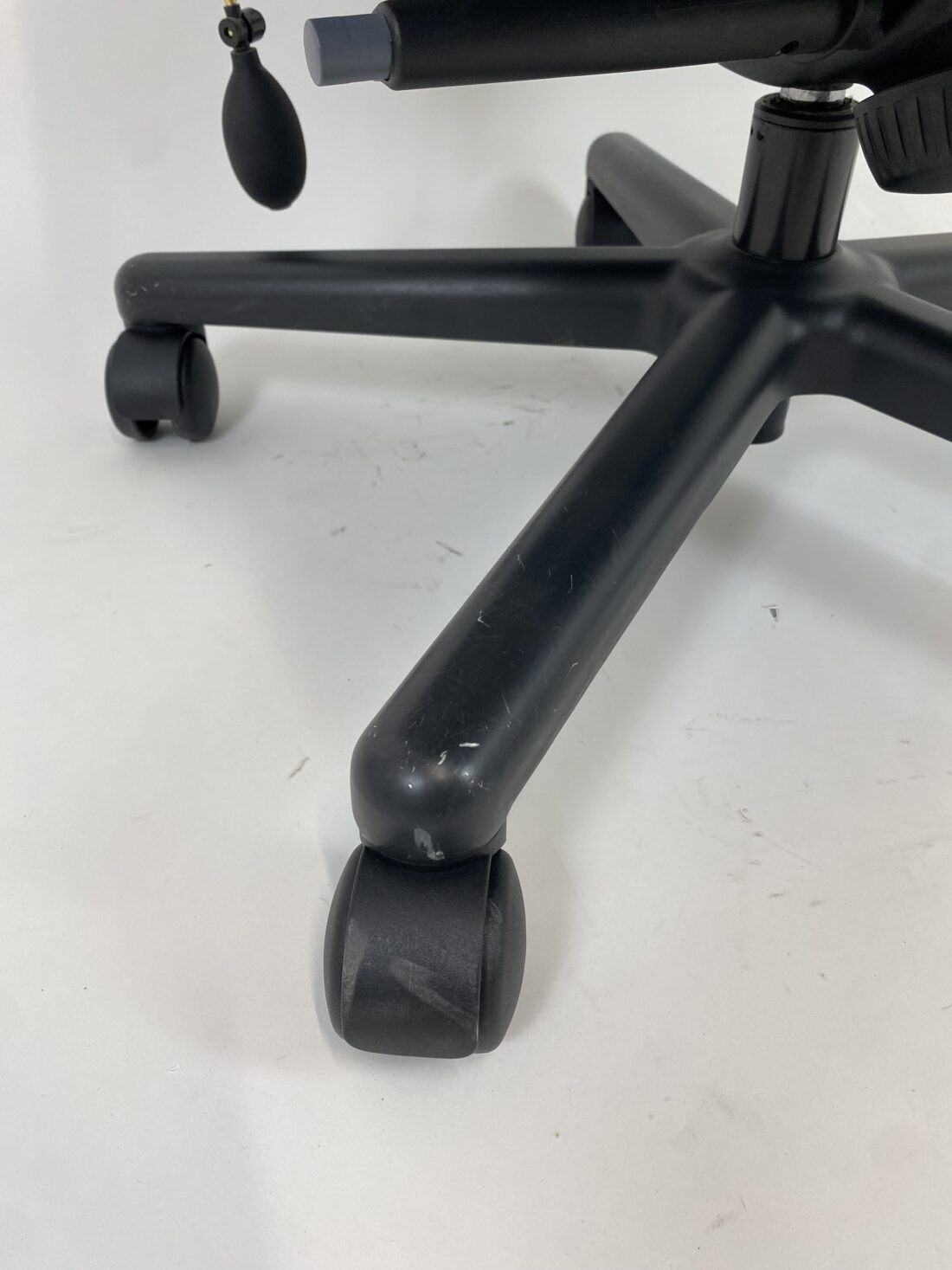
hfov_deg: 53.1
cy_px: 635
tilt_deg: -39.3
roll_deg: -1.1
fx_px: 954
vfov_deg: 67.3
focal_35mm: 26
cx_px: 476
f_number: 1.8
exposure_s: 1/100
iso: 100
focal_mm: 4.25
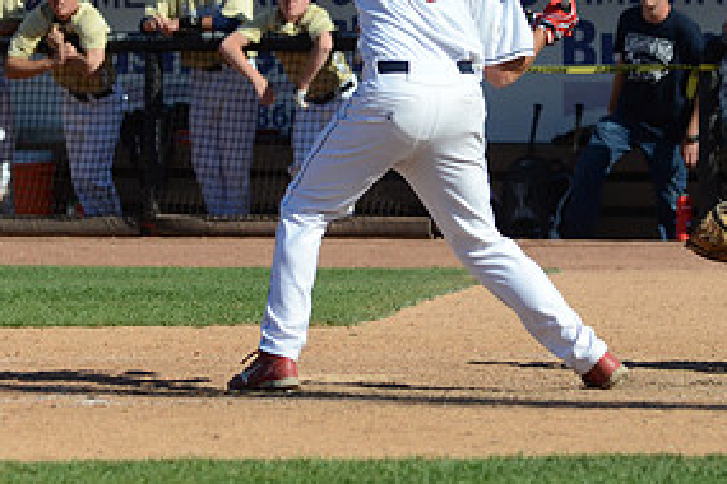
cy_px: 41
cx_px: 367
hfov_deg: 4.8
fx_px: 8602
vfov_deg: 3.2
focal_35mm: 426
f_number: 4.8
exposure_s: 1/8000
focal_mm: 140
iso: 800
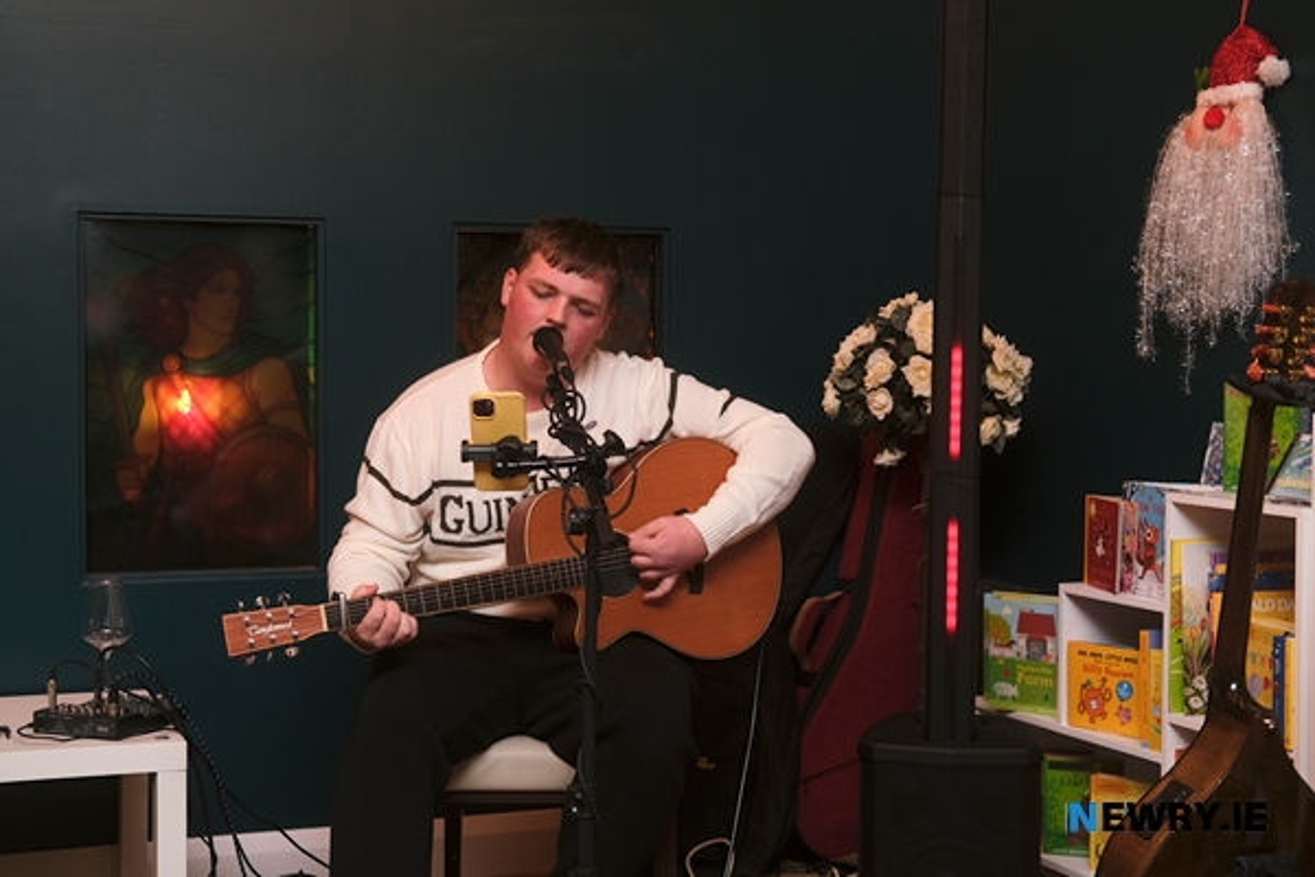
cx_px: 658
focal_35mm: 53
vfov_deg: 25.5
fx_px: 1936
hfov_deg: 37.5
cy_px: 438
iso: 400
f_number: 3.2
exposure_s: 1/125
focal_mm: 35
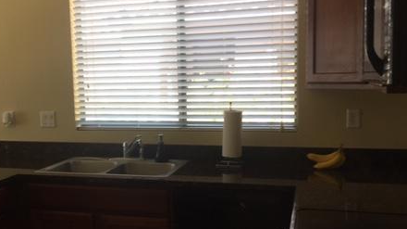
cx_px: 149
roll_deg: +1.2
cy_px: 131
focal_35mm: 46
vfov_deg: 25.9
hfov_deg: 44.2
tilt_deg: -5.4
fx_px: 496
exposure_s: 1/40
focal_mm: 4.15
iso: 25
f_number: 2.2
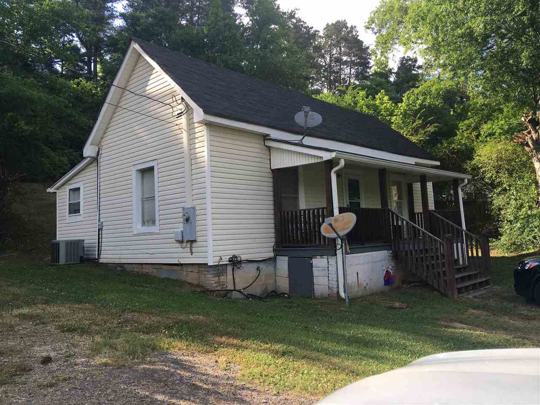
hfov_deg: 61.7
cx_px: 270
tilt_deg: +6.1
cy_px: 202
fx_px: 452
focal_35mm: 29
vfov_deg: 48.2
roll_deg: +2.7
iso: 25
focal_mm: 4.15
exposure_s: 1/437
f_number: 2.2
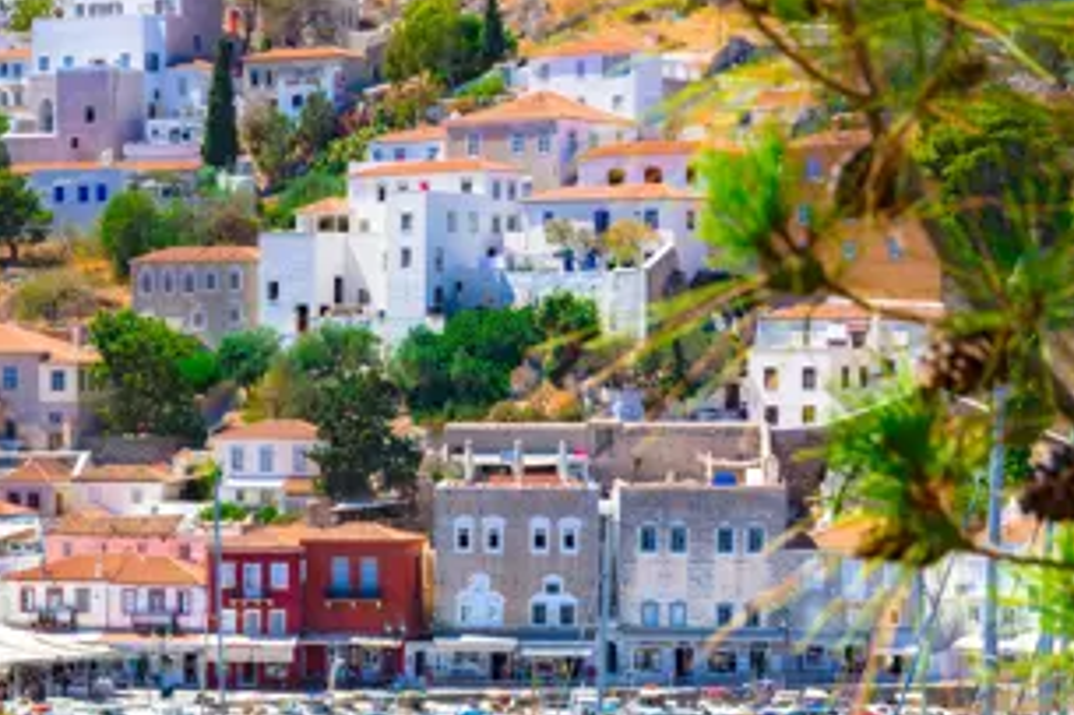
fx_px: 3757
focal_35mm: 126
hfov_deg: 16.2
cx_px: 243
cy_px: 486
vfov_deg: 10.9
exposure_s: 1/250
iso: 100
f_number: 8
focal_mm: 52
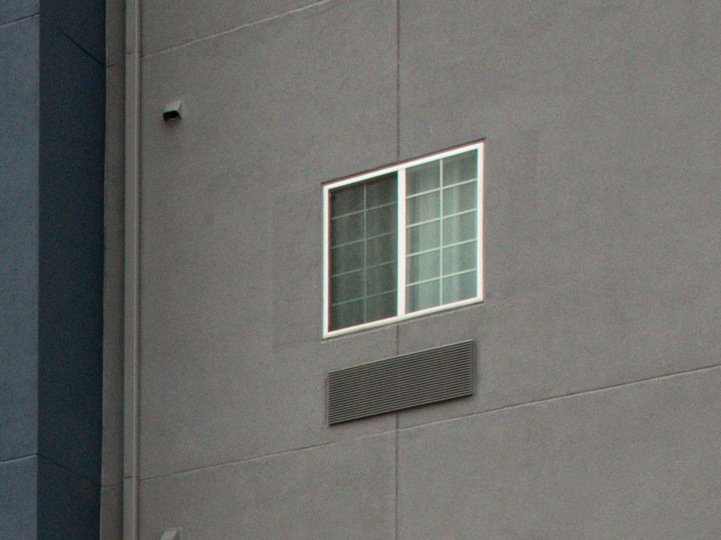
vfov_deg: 12.6
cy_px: 534
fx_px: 2416
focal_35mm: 116
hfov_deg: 14.9
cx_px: -545
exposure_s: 1/160
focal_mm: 24
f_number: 22
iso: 640
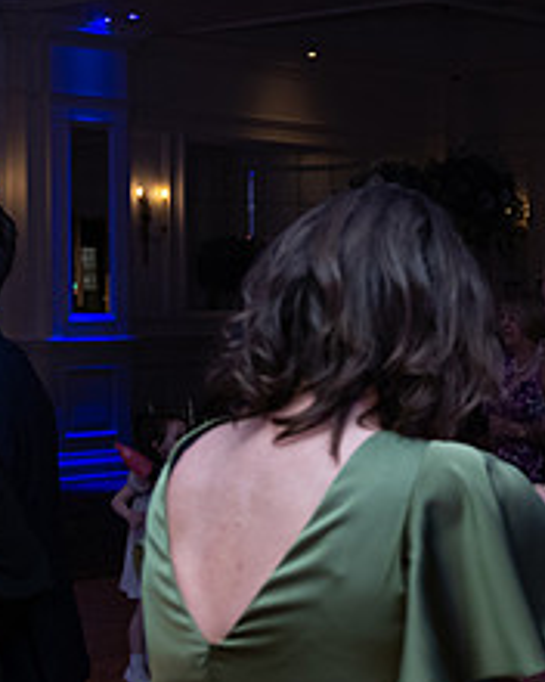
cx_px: 480
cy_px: 411
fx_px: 1694
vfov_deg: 22.7
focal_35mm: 84
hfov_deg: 18.0
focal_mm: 34
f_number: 3.5
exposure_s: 1/160
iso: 640
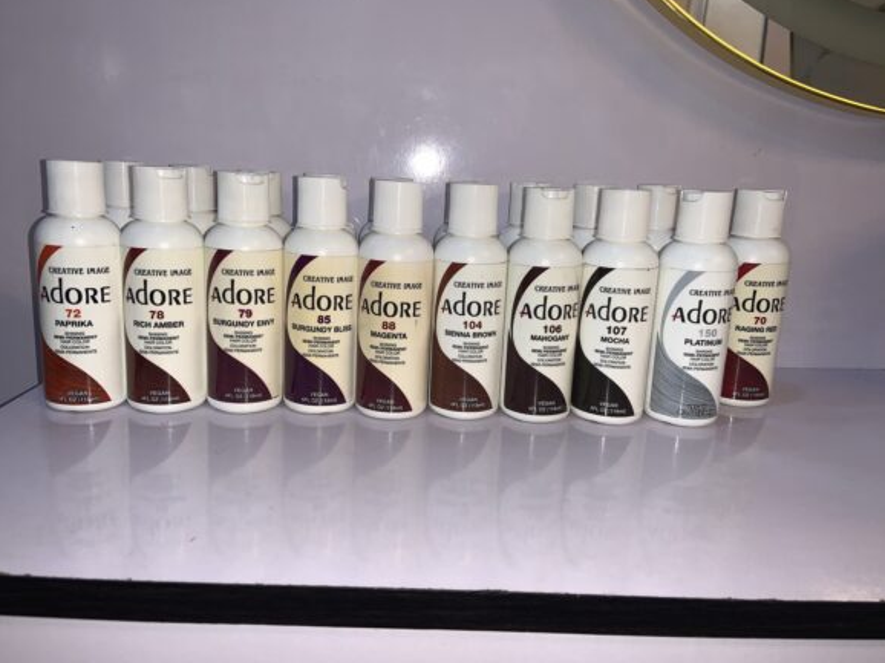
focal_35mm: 27
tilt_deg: -15.9
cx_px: 432
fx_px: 690
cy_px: 334
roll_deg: -0.3
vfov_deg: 51.3
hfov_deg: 65.3
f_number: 1.8
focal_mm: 4.25
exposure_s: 1/34
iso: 32
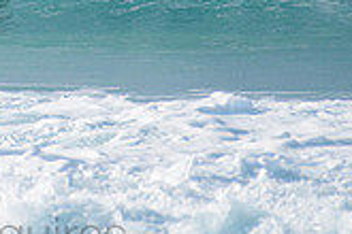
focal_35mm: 1781
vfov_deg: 0.8
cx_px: -38
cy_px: -118
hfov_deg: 1.2
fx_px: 17413
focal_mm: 500
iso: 280
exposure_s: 1/2000
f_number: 5.6
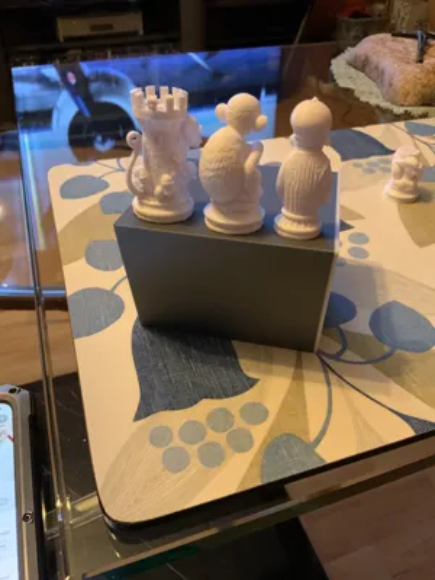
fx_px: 486
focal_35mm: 29
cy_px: 290
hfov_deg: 48.2
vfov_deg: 61.7
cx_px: 218
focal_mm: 3
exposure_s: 1/25
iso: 320
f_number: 1.8
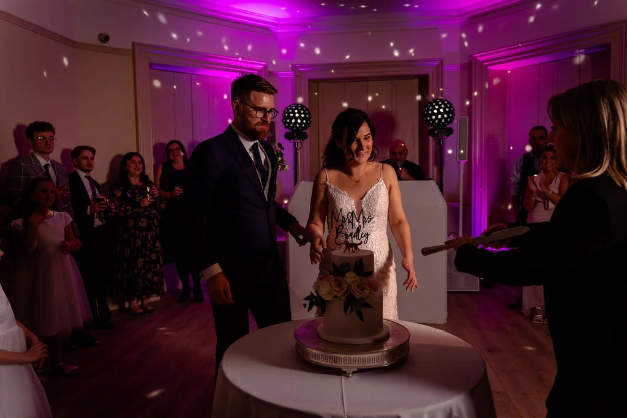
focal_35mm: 28
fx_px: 488
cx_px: 314
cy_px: 209
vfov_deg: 46.4
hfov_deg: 65.5
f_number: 2.8
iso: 640
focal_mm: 28
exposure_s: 1/200
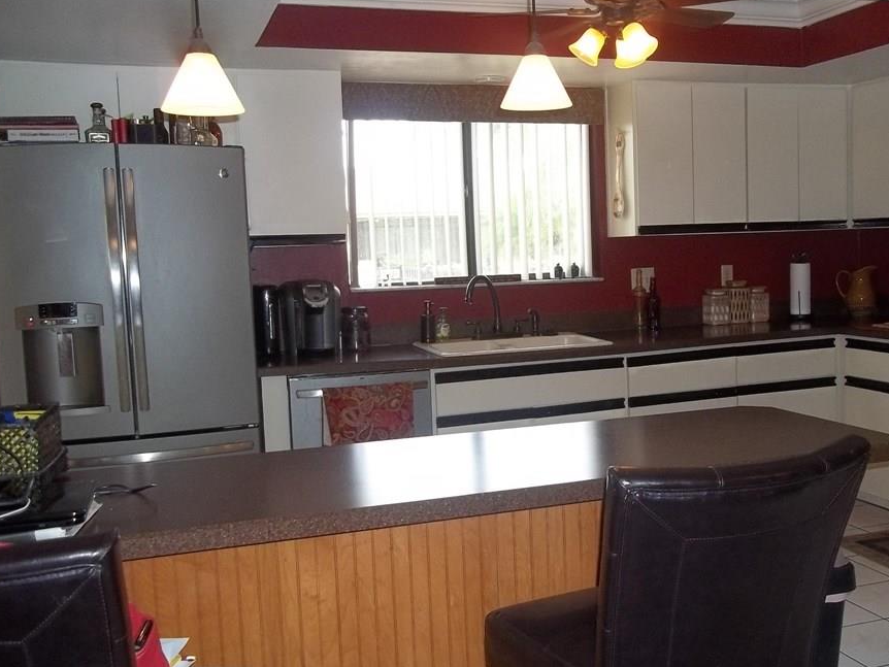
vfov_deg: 37.7
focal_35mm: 38
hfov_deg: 48.8
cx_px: 517
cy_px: 356
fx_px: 976
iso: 160
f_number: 2.9
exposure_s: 1/80
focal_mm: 5.7
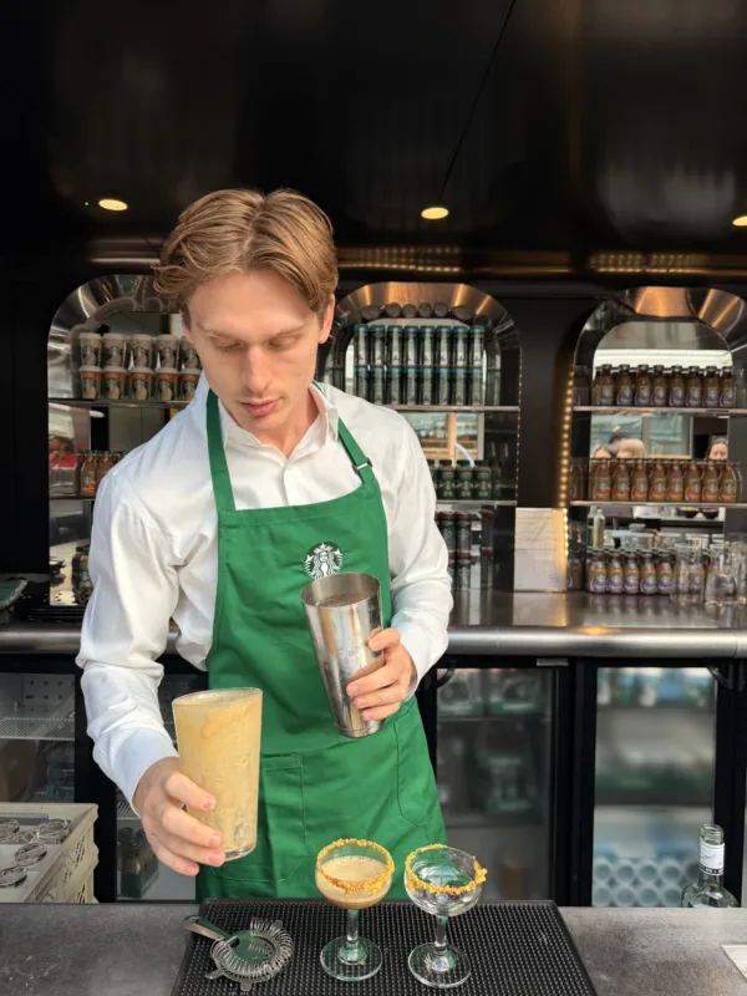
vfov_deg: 71.6
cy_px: 498
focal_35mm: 24
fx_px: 691
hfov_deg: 56.8
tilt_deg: -2.5
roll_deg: -2.5
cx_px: 374
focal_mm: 6.76
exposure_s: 1/433
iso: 80
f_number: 1.78
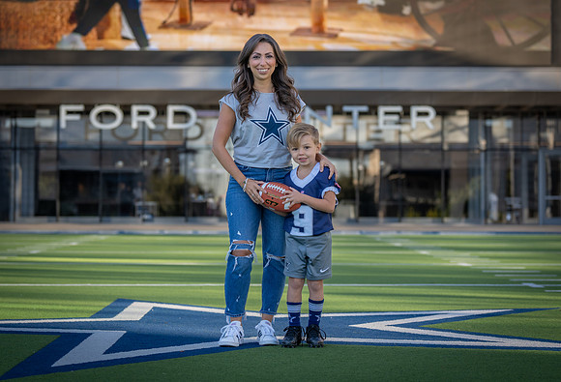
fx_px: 1465
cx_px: 267
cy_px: 171
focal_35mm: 93
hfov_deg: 21.7
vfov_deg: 14.9
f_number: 2.8
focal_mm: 74
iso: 100
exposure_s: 1/500
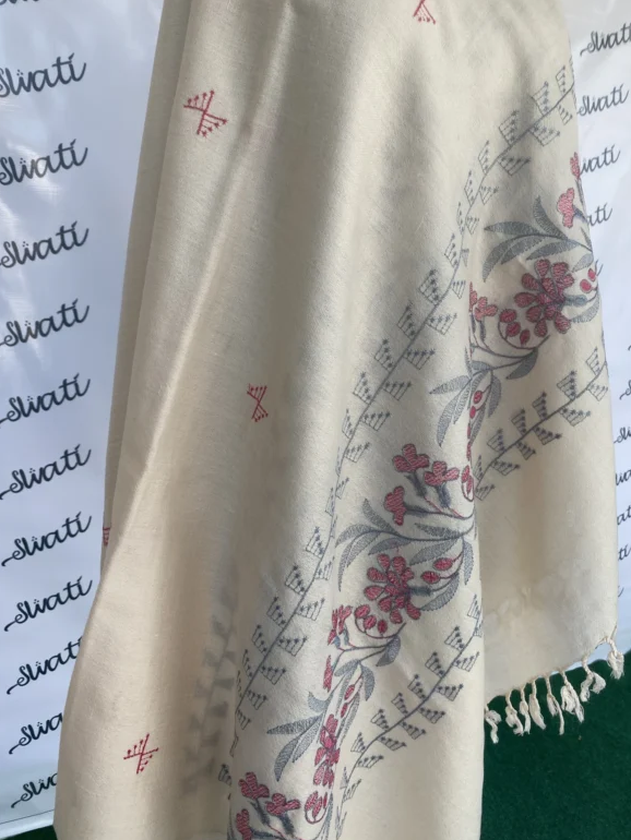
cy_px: 409
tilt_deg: -12.6
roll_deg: -2.9
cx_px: 324
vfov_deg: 65.3
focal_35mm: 27
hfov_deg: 51.4
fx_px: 656
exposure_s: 1/508
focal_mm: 4.25
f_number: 1.8
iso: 32
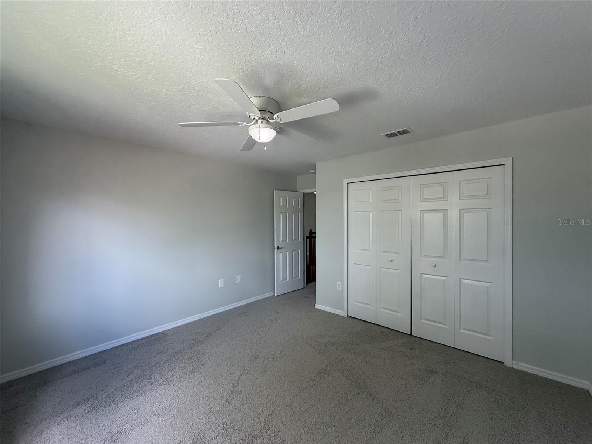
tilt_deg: -1.4
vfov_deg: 85.7
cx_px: 296
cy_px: 222
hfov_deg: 102.1
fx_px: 239
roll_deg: +0.1
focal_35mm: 14
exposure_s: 1/121
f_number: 2.2
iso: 100
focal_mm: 2.22
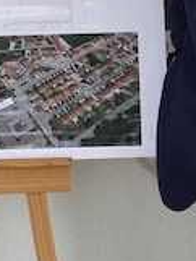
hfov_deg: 7.2
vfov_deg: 9.5
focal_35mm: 206
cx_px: 15
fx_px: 1553
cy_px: -52
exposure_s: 1/50
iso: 100
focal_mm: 16.92
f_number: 3.2
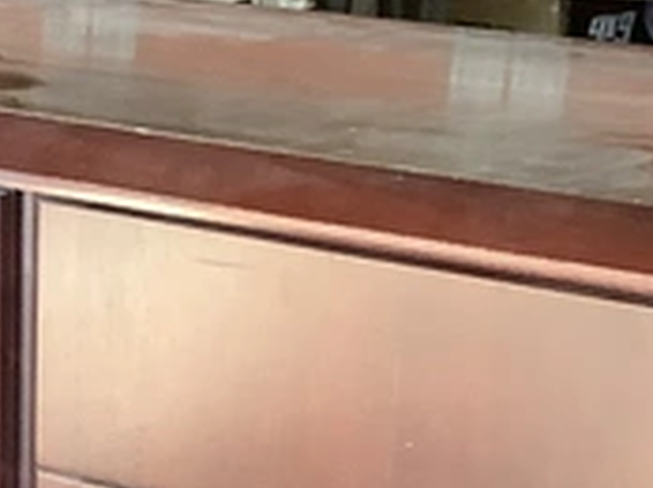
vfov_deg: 10.8
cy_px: 629
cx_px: 146
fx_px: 2524
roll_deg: -2.0
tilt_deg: -19.1
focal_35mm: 134
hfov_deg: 14.7
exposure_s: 1/30
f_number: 2.4
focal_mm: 3.3
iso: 320
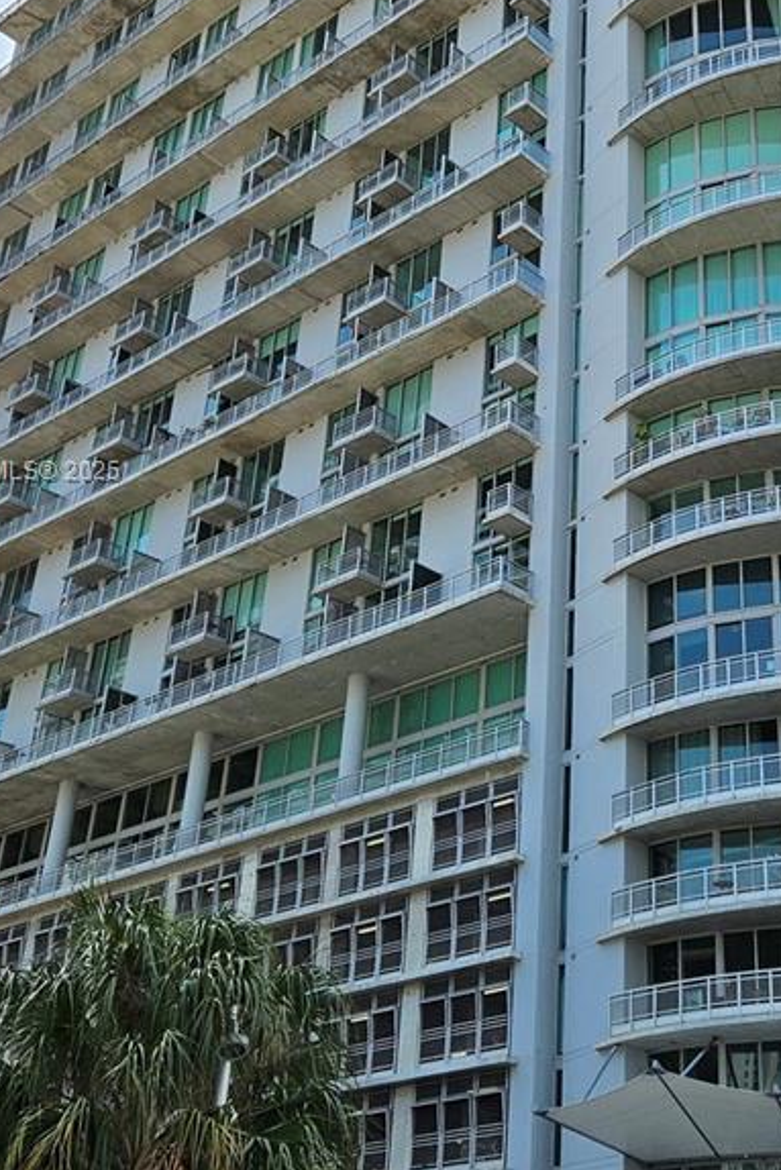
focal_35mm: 50
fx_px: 1626
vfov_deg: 39.4
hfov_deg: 26.3
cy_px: 473
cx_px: 665
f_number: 1.8
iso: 25
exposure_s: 1/1501
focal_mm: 5.4
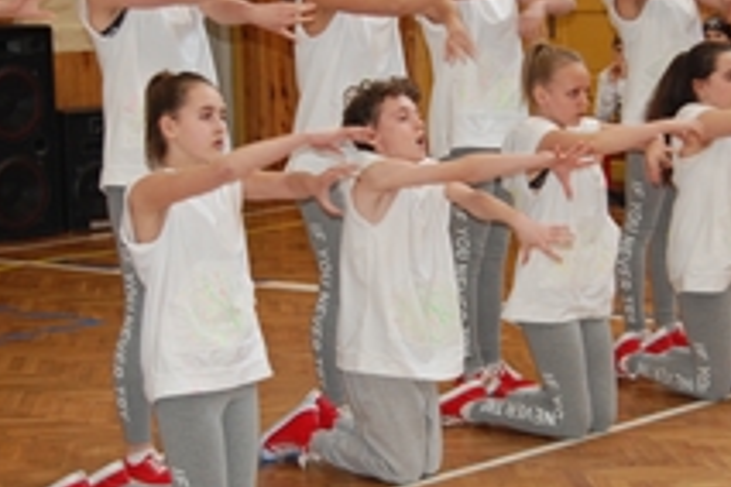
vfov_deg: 11.1
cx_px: 432
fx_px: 2501
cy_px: 250
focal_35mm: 123
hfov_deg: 16.6
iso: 500
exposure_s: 1/60
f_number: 4.8
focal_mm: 35
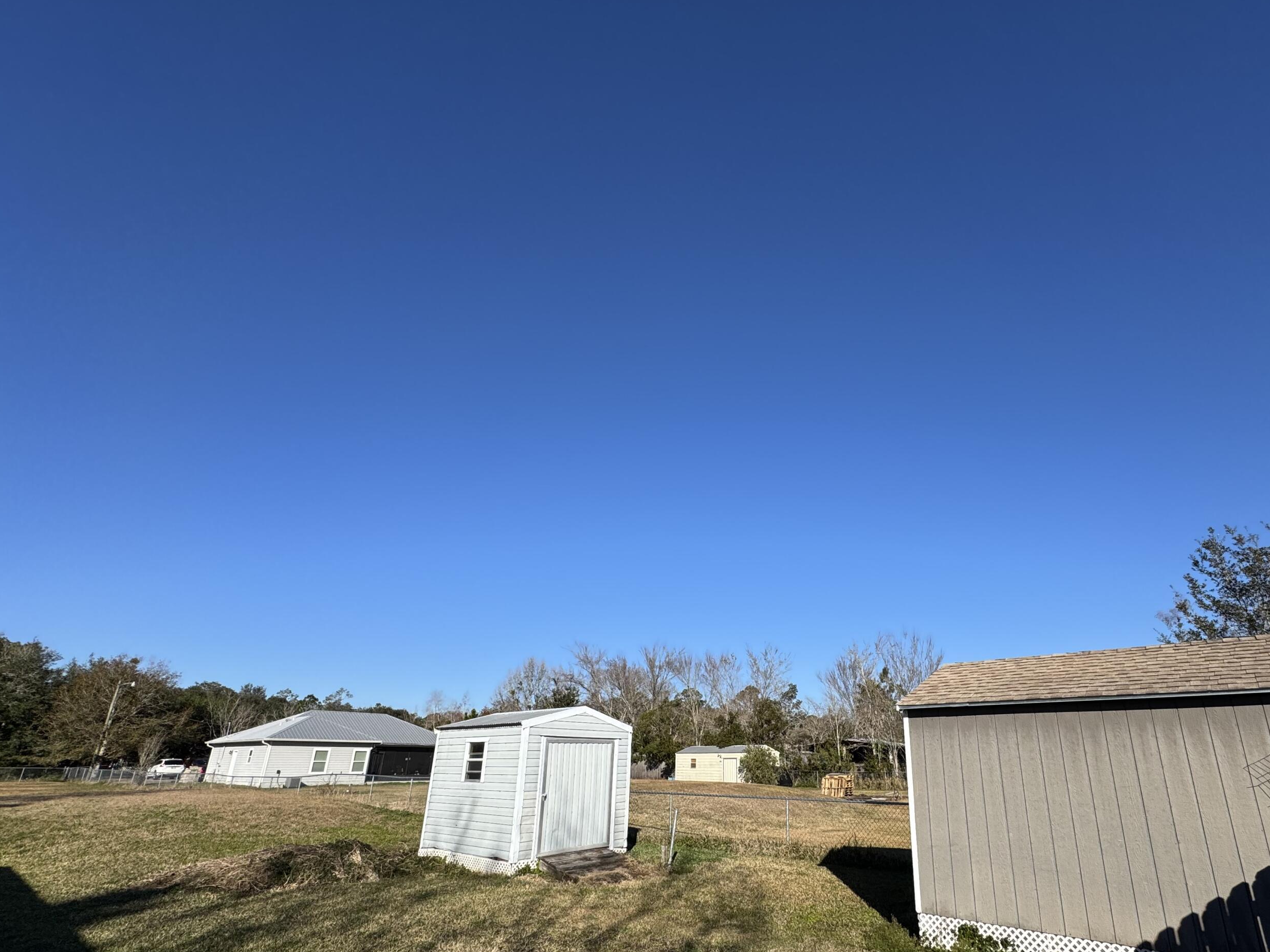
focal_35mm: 17
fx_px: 624
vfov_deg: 74.3
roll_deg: +0.3
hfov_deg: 90.2
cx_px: 741
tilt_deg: +18.7
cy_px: 548
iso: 50
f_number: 2.2
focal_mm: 2.22
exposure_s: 1/2874
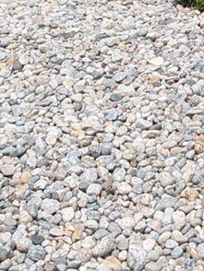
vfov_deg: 17.6
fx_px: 769
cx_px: 312
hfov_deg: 14.1
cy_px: -159
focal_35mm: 98
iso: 20
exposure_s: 1/1517
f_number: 1.68
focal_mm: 6.9
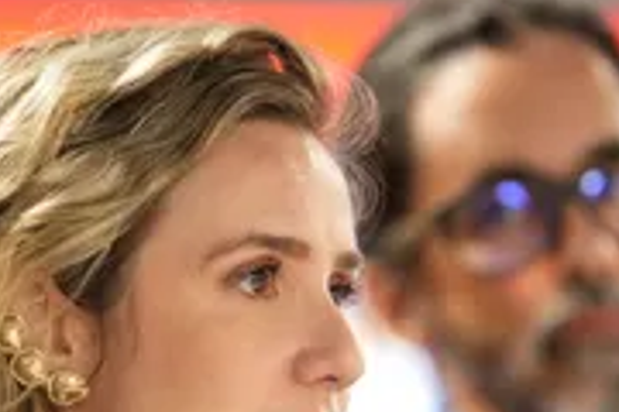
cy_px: 333
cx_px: 440
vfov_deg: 2.9
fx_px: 8012
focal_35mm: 466
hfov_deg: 4.4
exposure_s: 1/200
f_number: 2.8
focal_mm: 200
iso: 5000
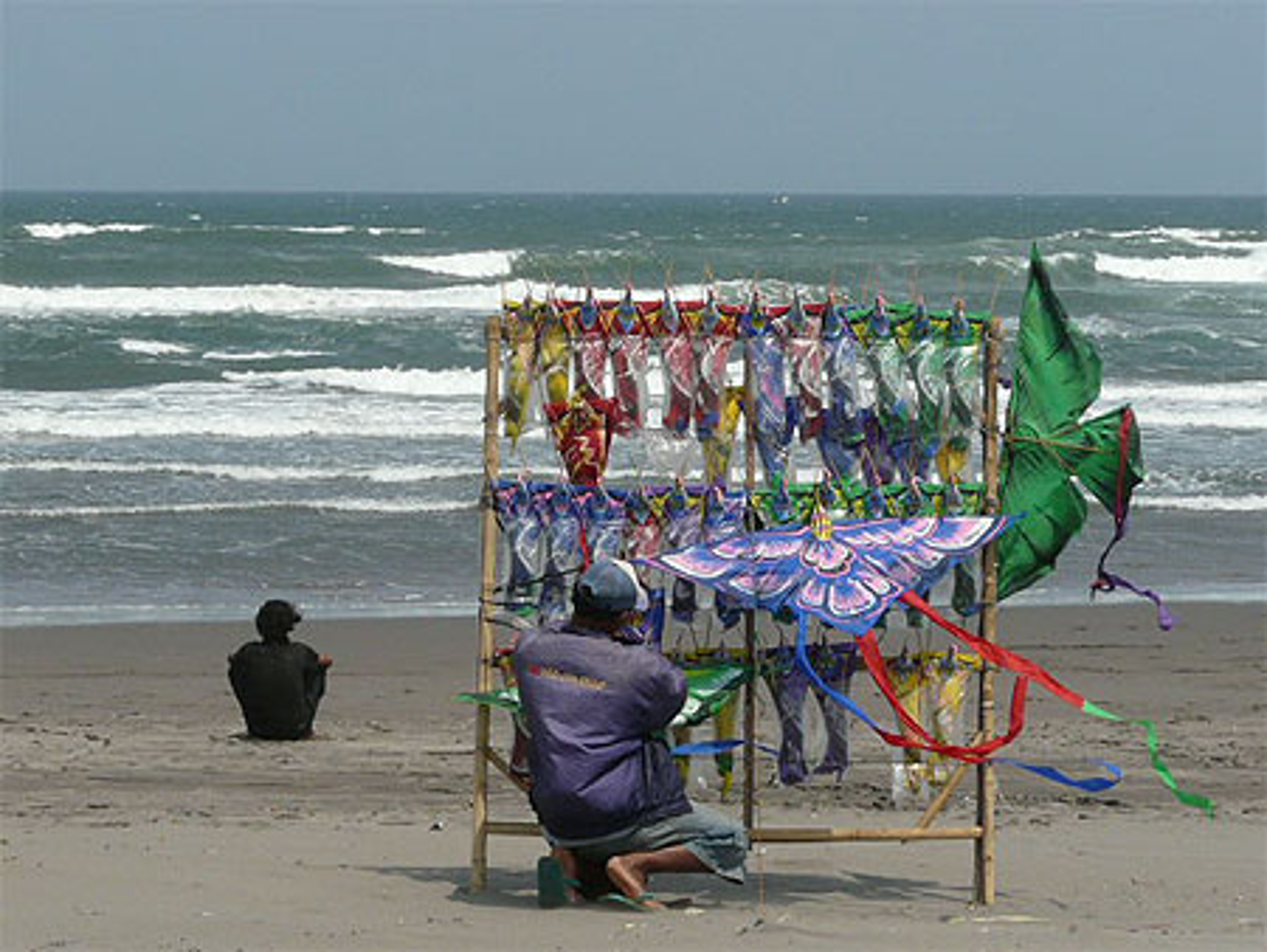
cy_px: 476
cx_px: 634
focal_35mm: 126
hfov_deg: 15.6
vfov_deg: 11.8
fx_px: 4614
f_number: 7.1
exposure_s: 1/400
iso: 100
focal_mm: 12.9
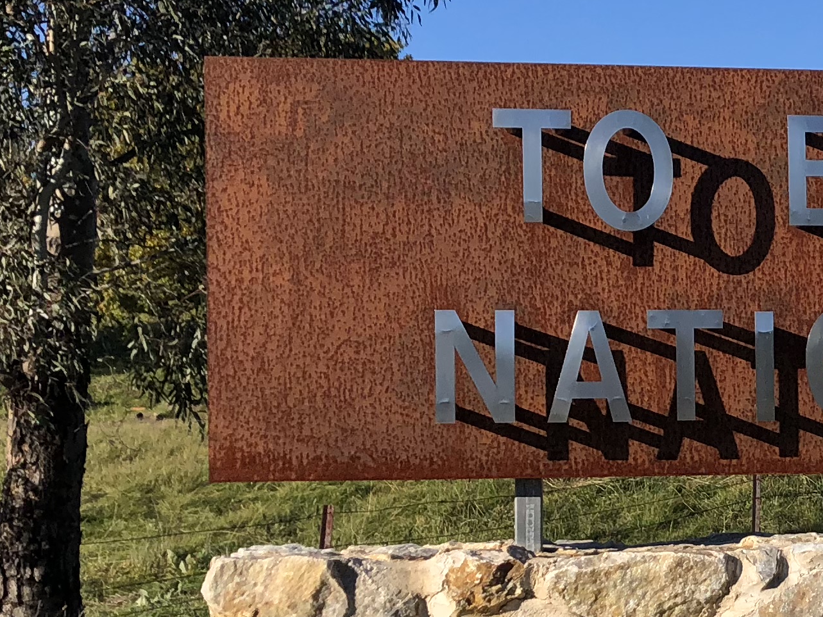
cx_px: 1012
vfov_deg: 16.7
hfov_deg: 20.7
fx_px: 2092
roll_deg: +0.7
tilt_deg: -0.8
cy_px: 454
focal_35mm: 88
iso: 20
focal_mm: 3.99
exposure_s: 1/2525
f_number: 1.8
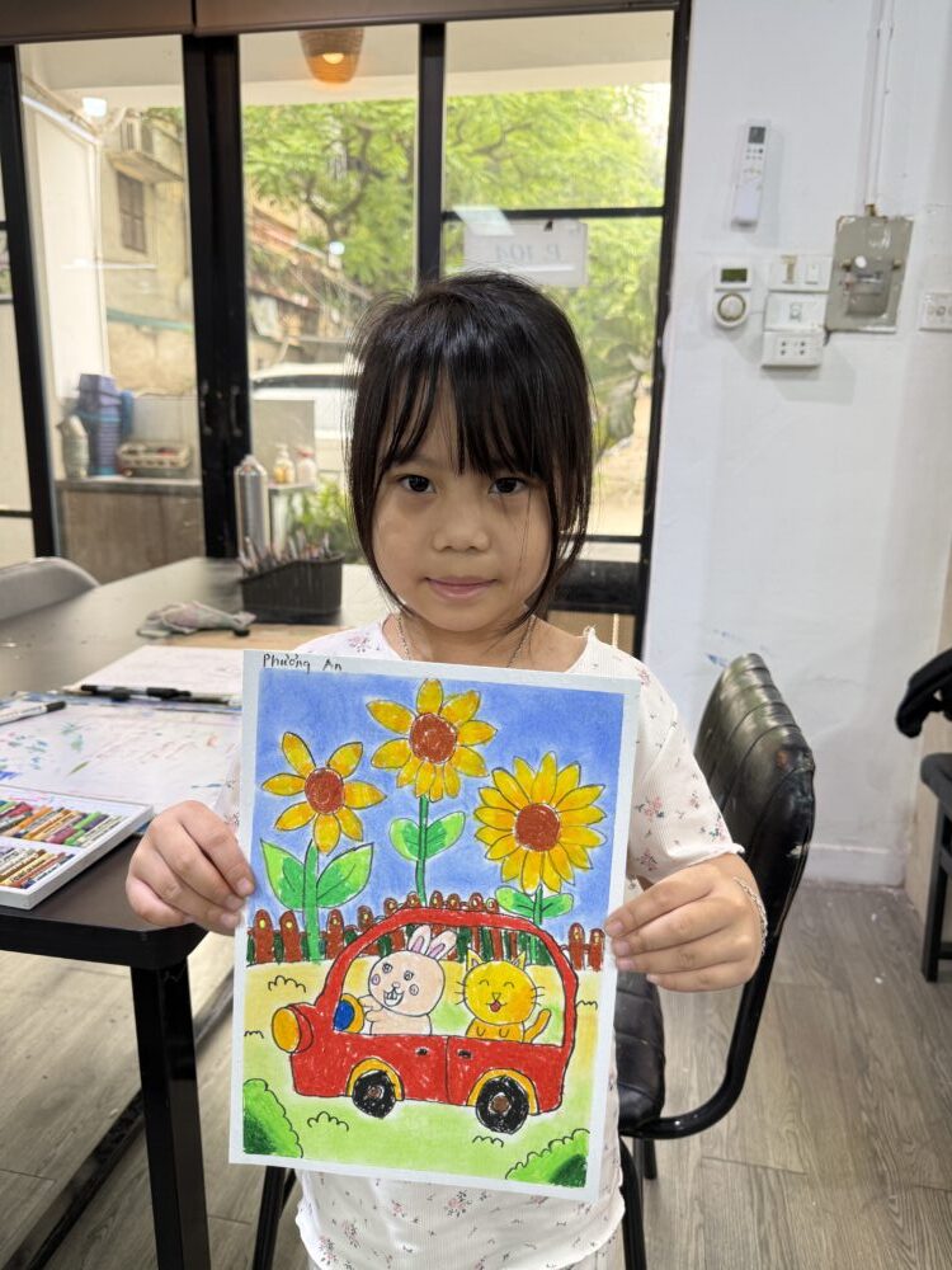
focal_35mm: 24
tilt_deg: -13.1
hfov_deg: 56.8
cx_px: 476
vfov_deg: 71.6
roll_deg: -1.1
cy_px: 635
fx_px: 880
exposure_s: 1/121
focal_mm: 6.76
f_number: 1.78
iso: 125
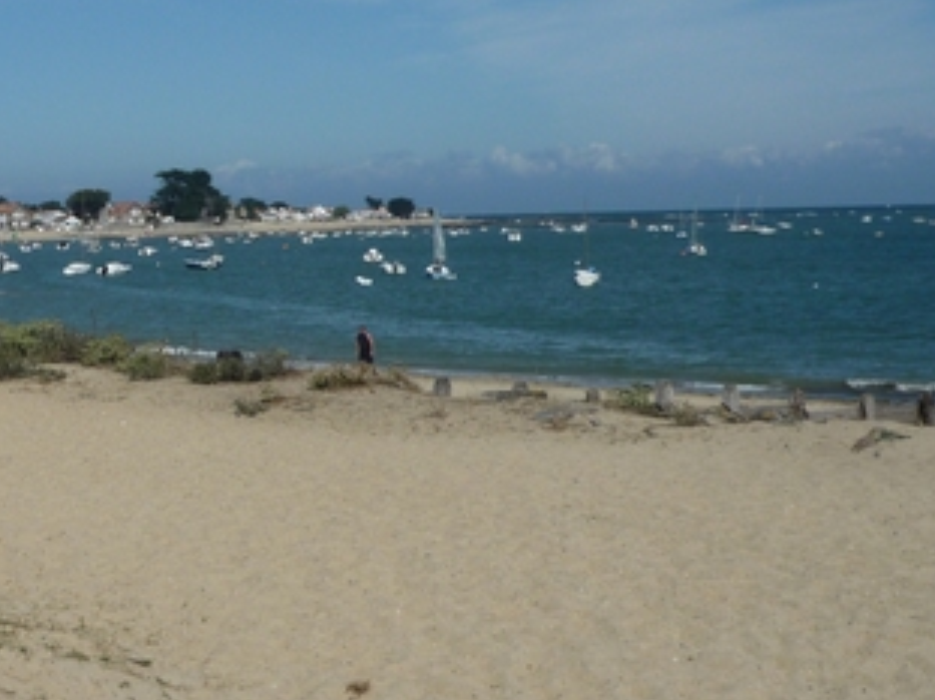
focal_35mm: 85
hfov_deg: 22.3
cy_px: 252
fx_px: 2295
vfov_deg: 17.3
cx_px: 54
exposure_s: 1/400
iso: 100
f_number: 9
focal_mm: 7.2
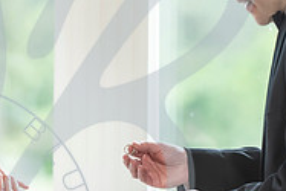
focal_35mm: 407
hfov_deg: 5.1
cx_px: 15
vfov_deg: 3.4
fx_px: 3236
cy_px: 111
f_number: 2.8
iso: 250
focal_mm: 125
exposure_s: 1/250
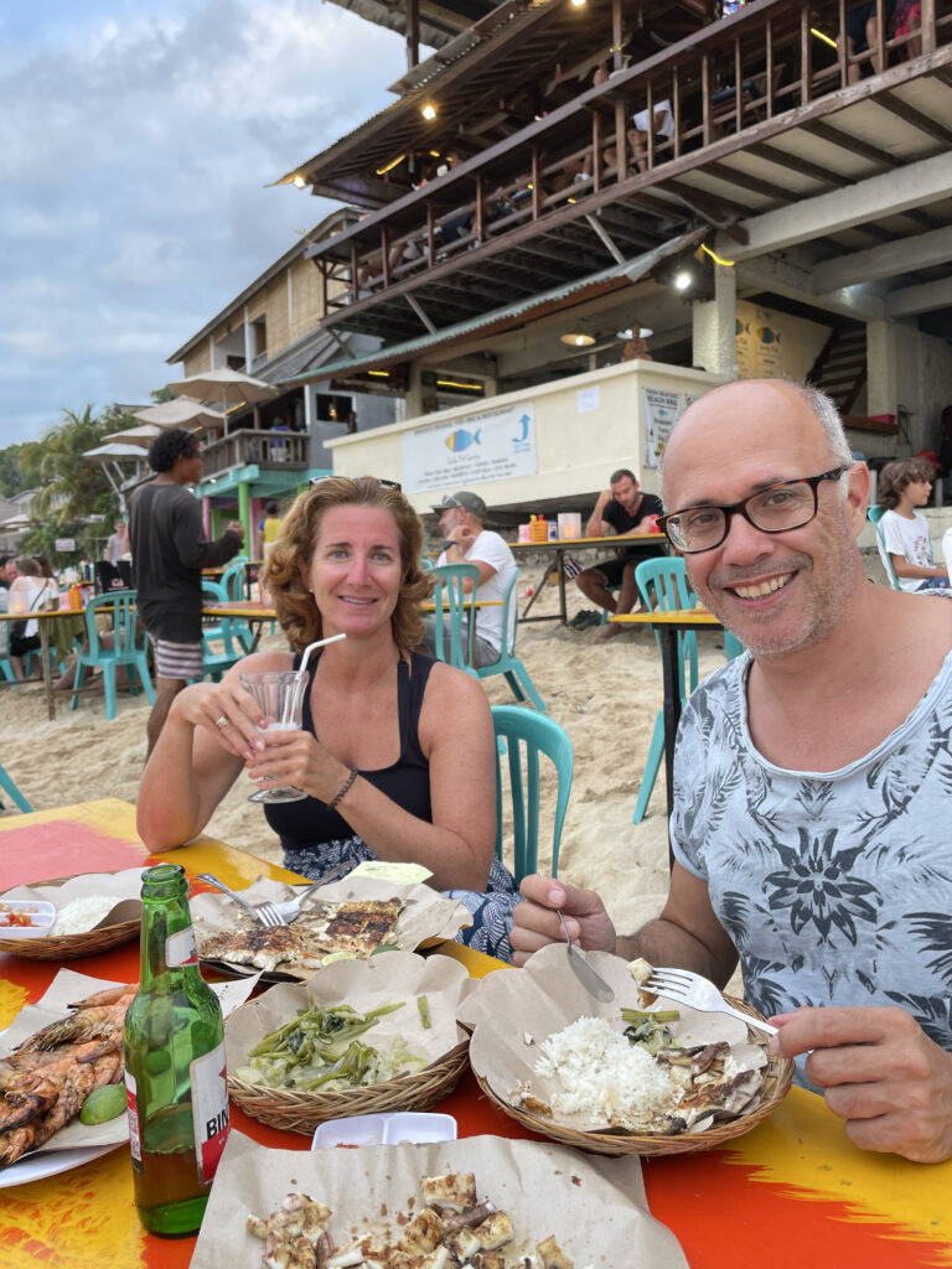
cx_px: 476
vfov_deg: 67.3
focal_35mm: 26
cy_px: 634
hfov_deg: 53.1
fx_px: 953
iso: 40
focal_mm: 4.2
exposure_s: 1/100
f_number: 1.6
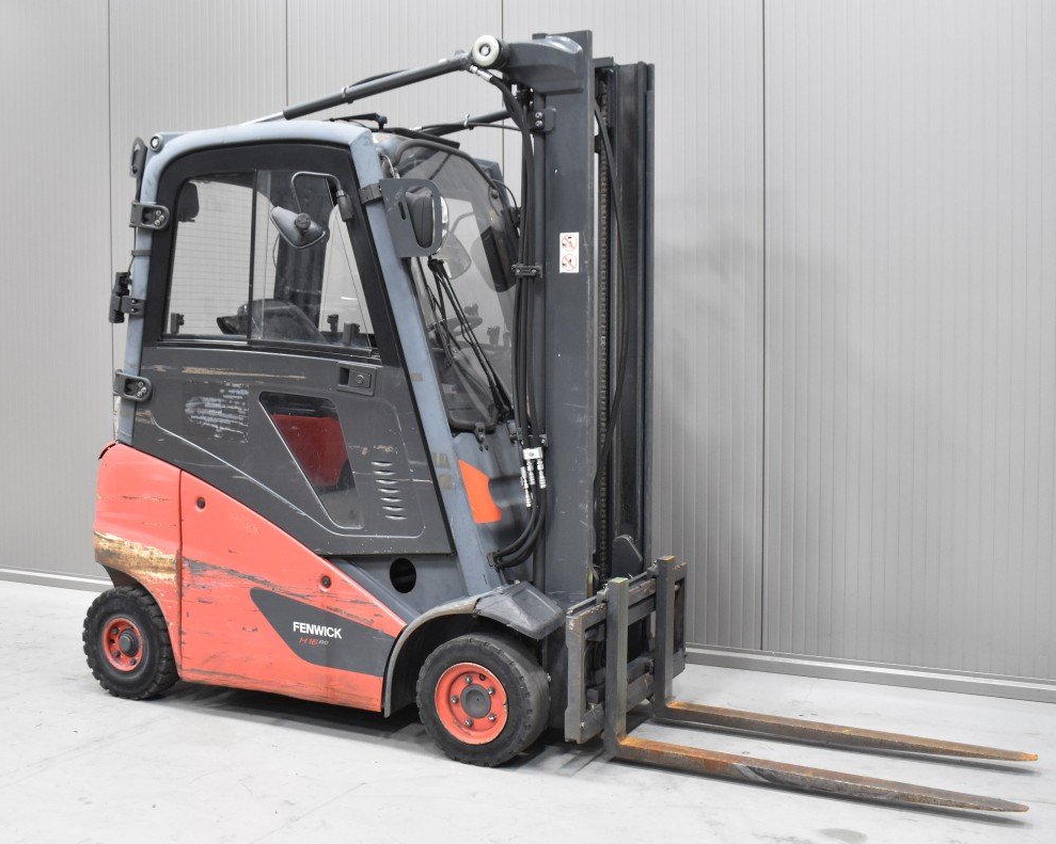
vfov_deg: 36.5
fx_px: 1281
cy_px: 418
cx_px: 434
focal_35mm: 41
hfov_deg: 44.6
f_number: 5
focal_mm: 24
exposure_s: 1/20
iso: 1600
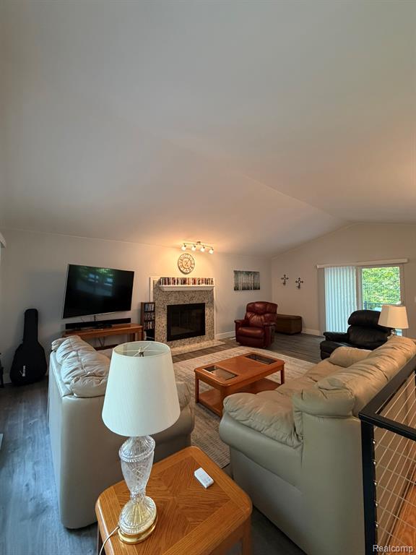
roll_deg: +0.3
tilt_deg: +3.7
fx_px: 224
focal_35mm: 14
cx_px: 208
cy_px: 278
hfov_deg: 85.7
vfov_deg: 102.1
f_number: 2.2
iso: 400
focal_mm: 2.22
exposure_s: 1/60
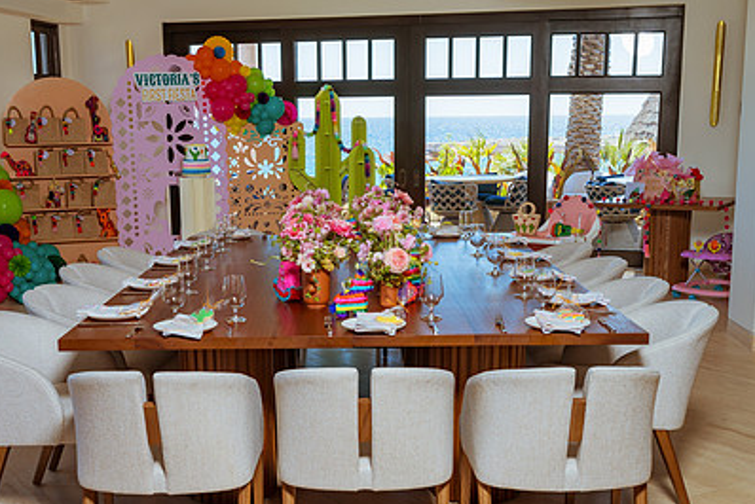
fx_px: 1070
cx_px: 341
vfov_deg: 26.4
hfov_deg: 38.8
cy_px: 336
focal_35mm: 51
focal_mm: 35
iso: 100
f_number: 6.3
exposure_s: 1/200
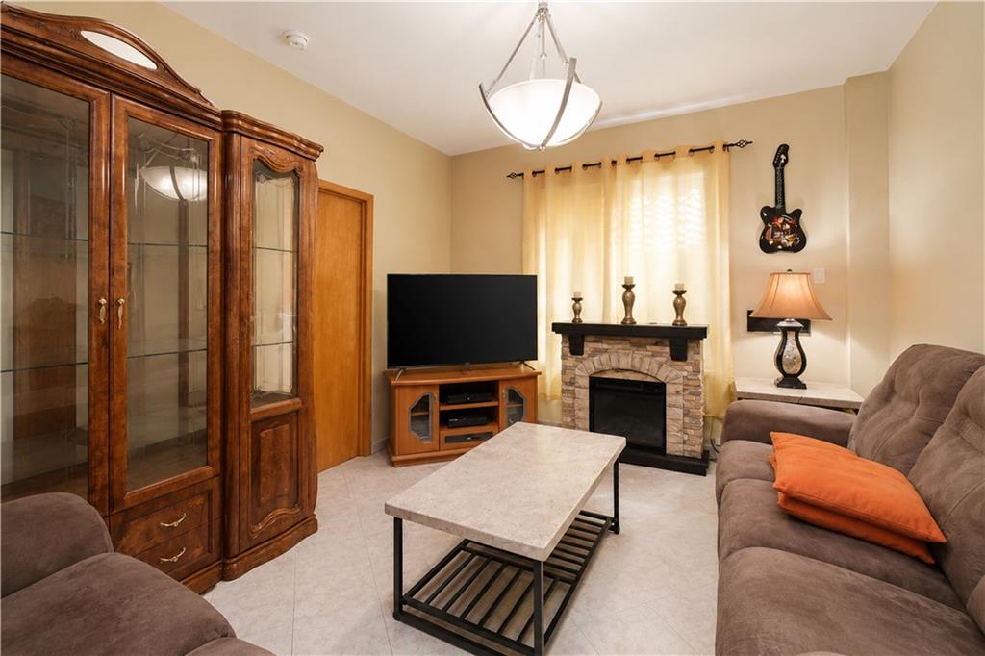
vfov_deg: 77.3
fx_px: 410
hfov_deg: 100.4
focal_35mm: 15
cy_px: 328
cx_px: 492
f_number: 6.4
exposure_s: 1/40
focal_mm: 10
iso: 2000
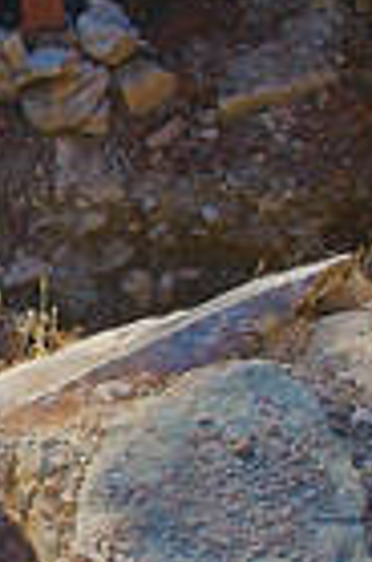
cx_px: -89
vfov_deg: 11.9
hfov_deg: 7.8
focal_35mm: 173
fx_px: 2695
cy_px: 364
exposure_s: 1/400
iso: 200
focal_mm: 20
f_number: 9
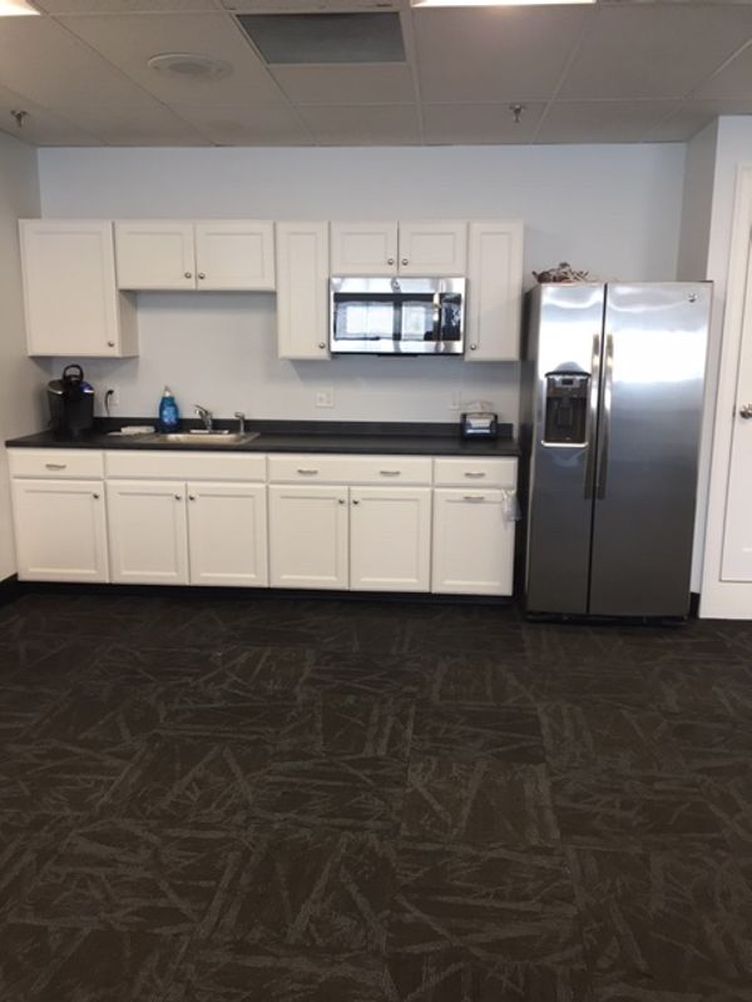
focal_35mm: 29
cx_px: 376
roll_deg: -0.3
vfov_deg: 61.7
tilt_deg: -10.9
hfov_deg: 48.2
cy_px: 501
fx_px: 840
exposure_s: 1/30
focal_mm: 4.15
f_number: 2.2
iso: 64
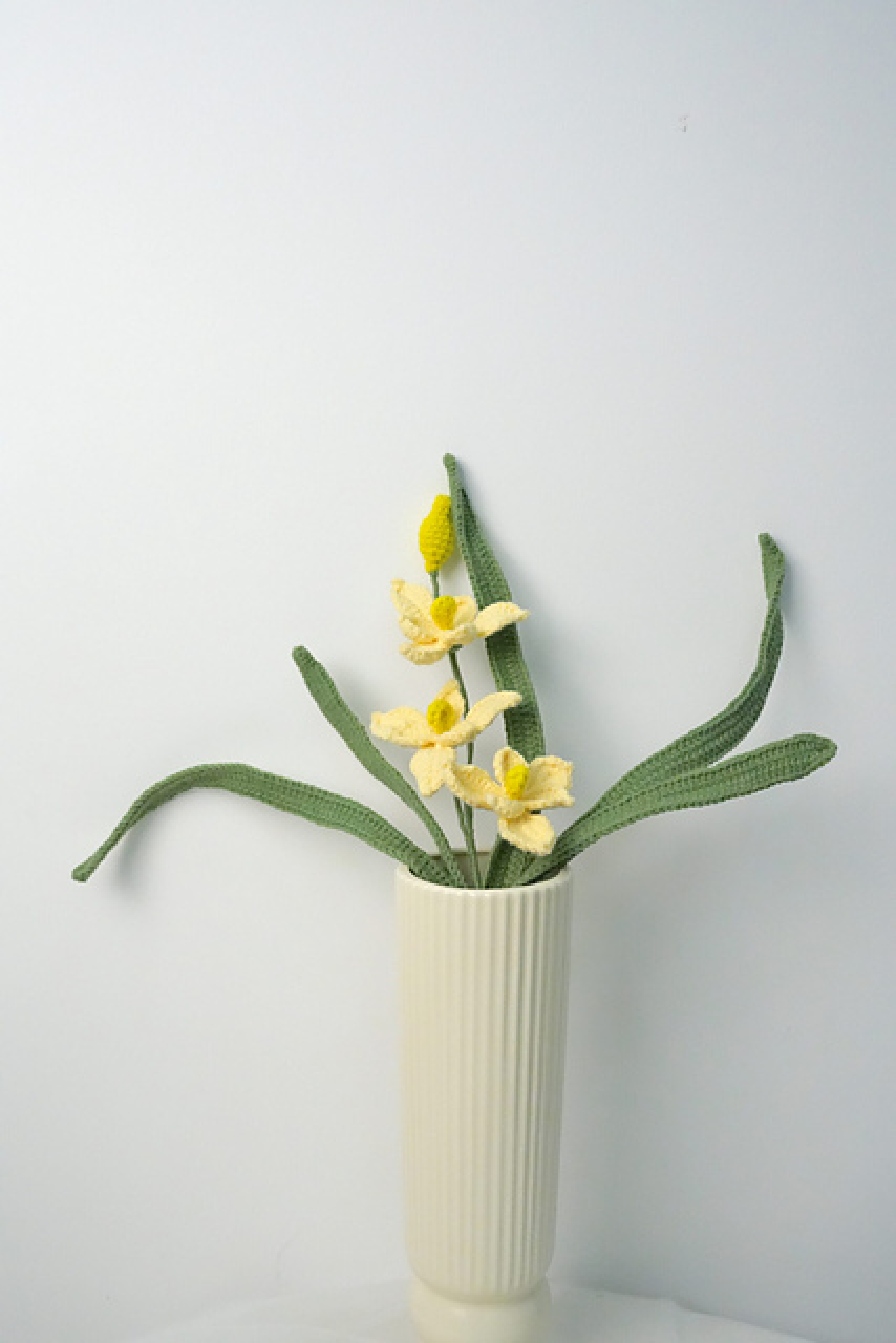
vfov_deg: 60.3
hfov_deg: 42.3
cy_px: 672
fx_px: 1157
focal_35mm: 31
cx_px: 448
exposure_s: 1/2000
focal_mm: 31
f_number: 8
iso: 12800
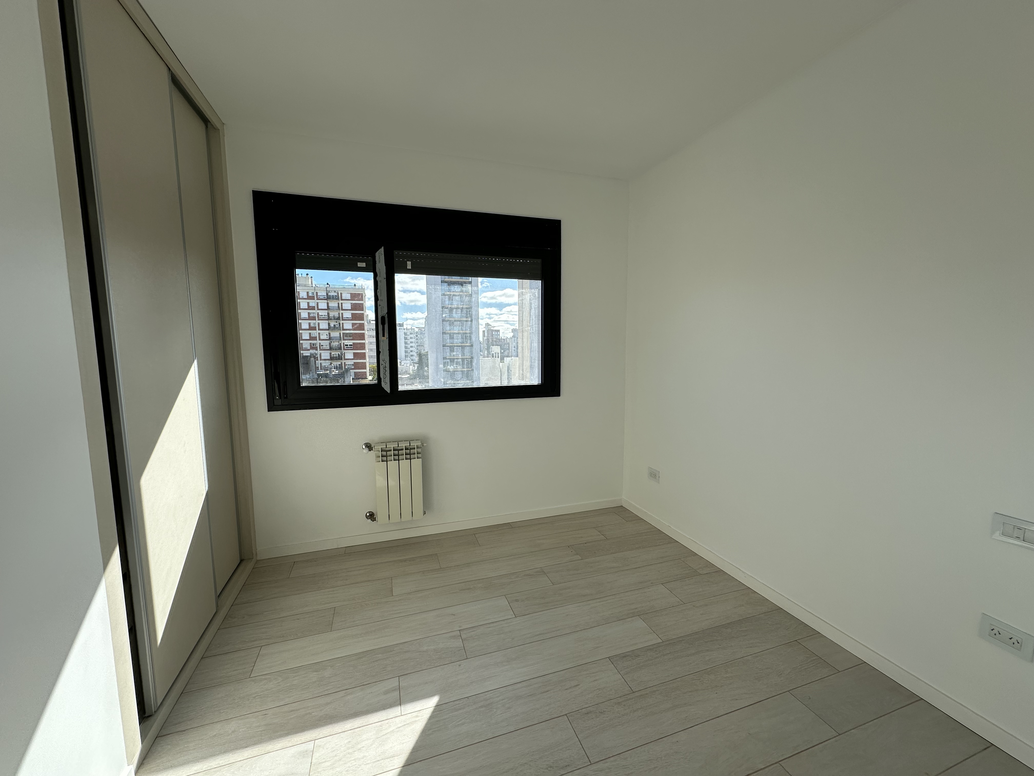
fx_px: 418
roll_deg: +1.1
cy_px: 388
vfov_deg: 85.7
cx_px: 517
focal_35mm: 14
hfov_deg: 102.1
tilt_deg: -5.5
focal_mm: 2.22
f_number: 2.2
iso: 40
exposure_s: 1/739
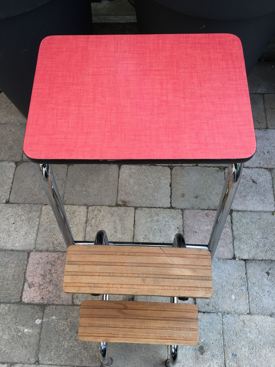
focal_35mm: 29
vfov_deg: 61.7
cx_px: 138
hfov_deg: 48.2
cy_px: 184
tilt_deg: -68.4
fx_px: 307
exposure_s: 1/100
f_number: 2.2
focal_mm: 4.15
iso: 32
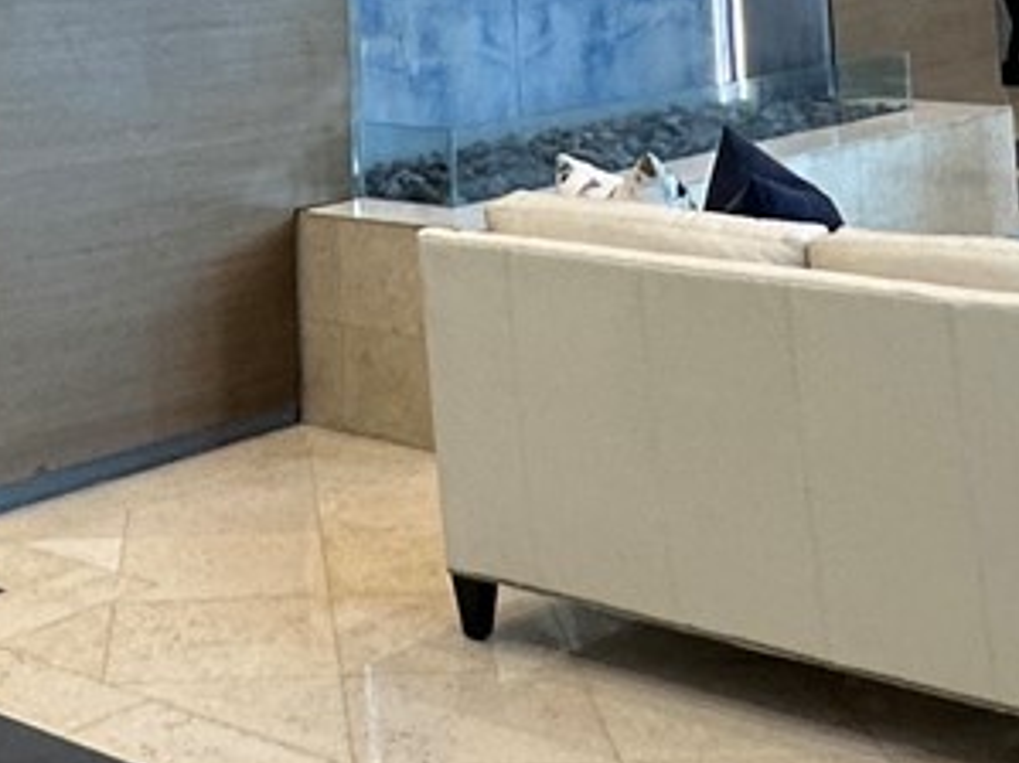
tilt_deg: +10.3
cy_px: -508
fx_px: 2207
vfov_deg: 17.0
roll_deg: +0.6
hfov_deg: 25.8
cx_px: 283
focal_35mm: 75
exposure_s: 1/120
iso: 160
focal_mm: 2.22
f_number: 2.2
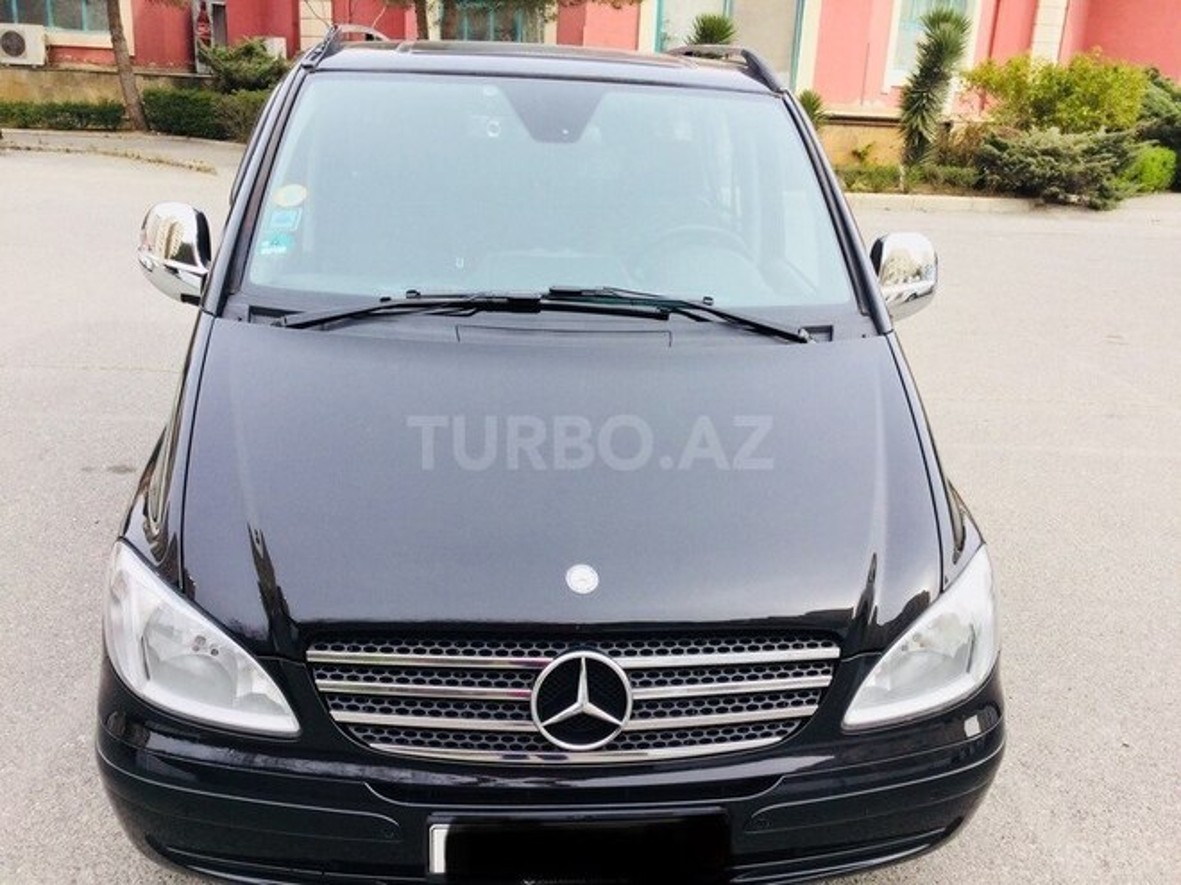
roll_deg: -3.3
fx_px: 1058
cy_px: 442
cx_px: 590
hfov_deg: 58.4
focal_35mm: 31
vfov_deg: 45.4
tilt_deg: -19.2
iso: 25
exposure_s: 1/304
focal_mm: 3.3
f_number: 2.4
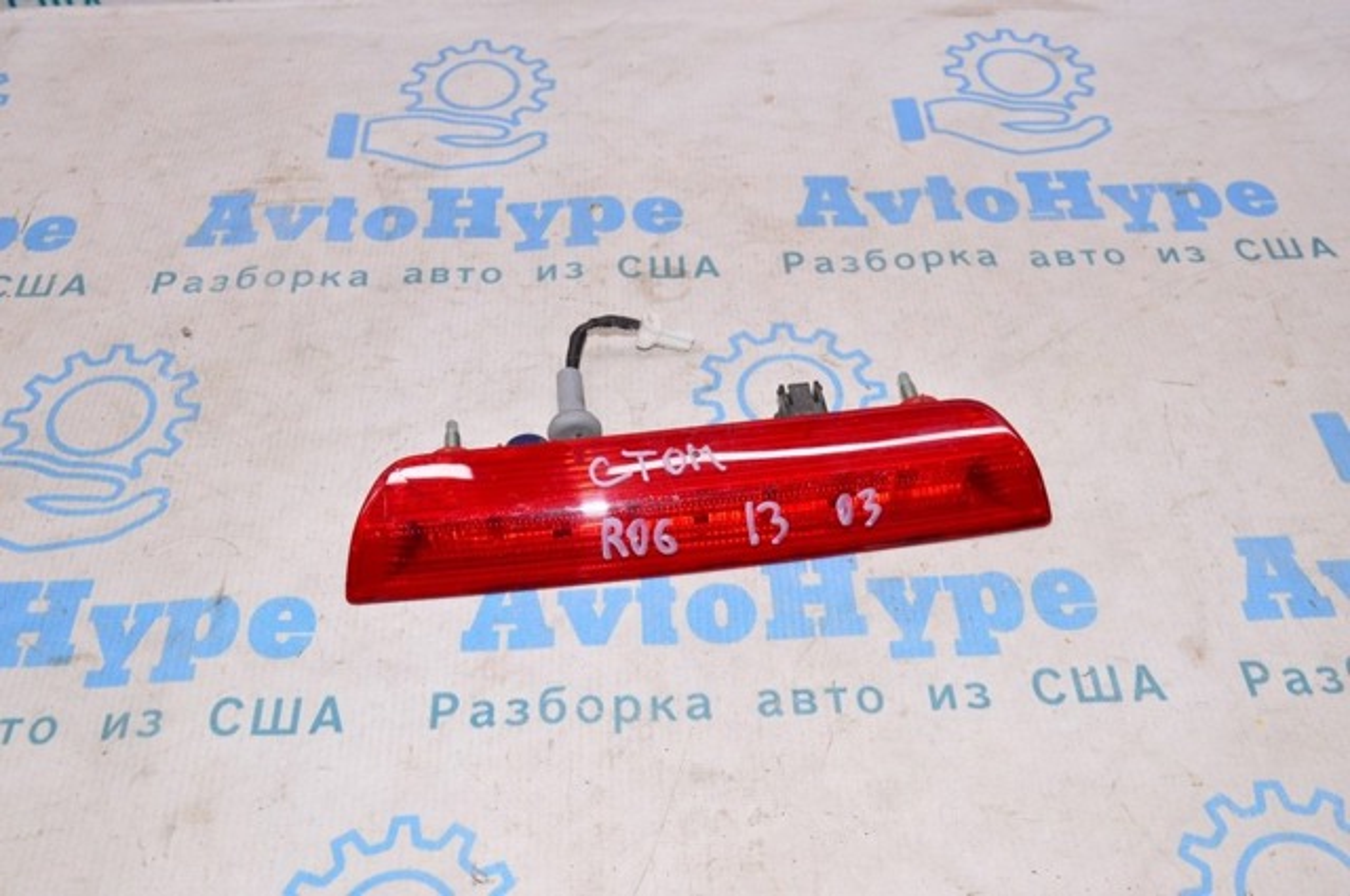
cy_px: 448
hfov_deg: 53.2
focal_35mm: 36
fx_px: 1348
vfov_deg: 36.8
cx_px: 675
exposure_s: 1/200
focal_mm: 24
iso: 1600
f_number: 8
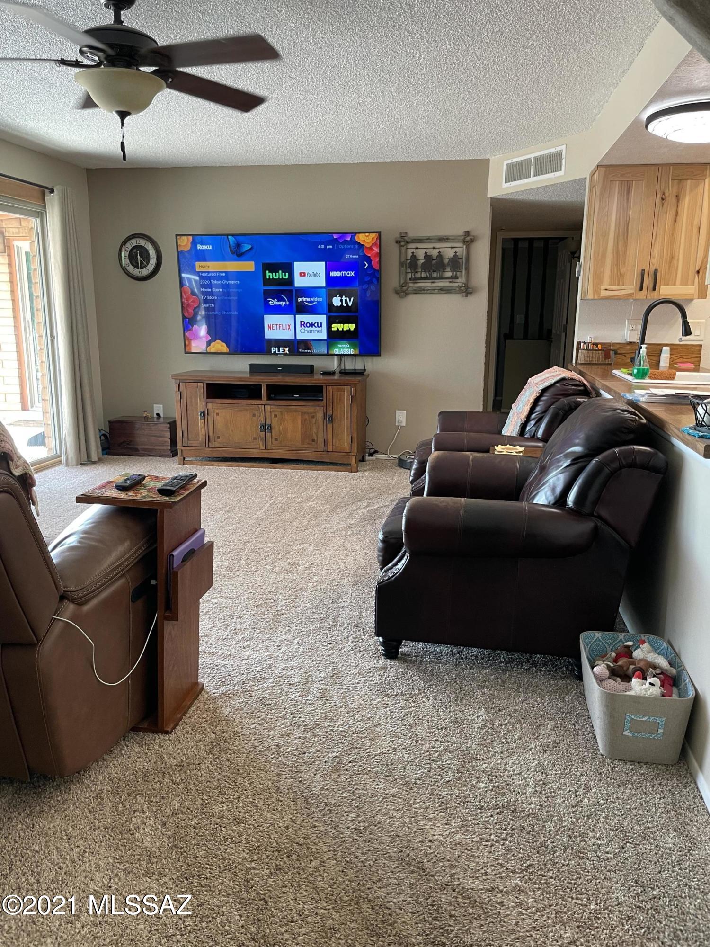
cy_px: 474
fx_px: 711
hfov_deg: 53.1
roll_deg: -0.2
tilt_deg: -11.8
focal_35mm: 26
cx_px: 355
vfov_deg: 67.3
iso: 125
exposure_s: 1/60
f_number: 1.6
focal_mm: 4.2
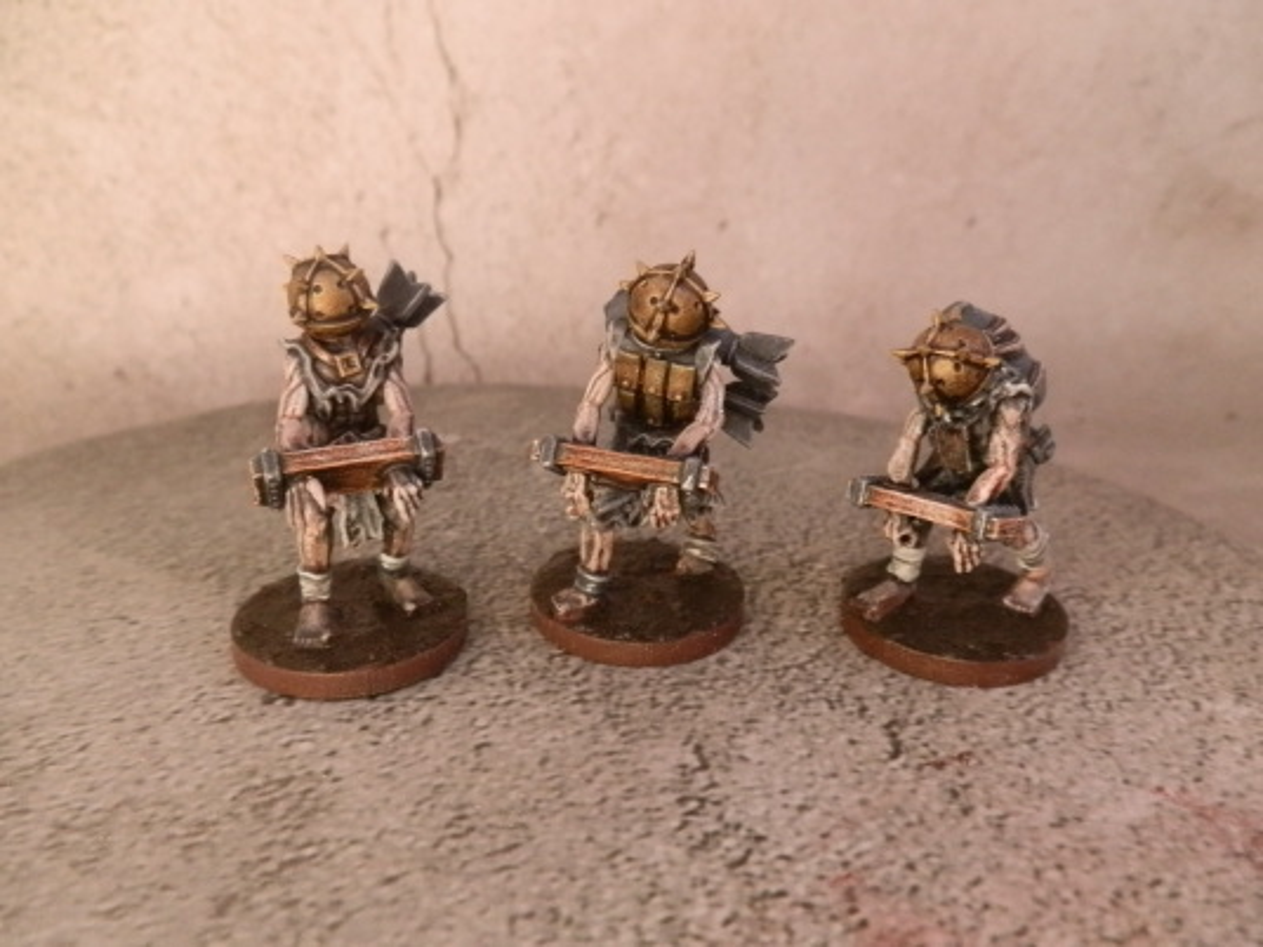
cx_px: 632
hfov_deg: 63.4
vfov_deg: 49.7
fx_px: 1022
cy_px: 474
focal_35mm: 28
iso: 400
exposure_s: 1/100
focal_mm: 5
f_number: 3.1
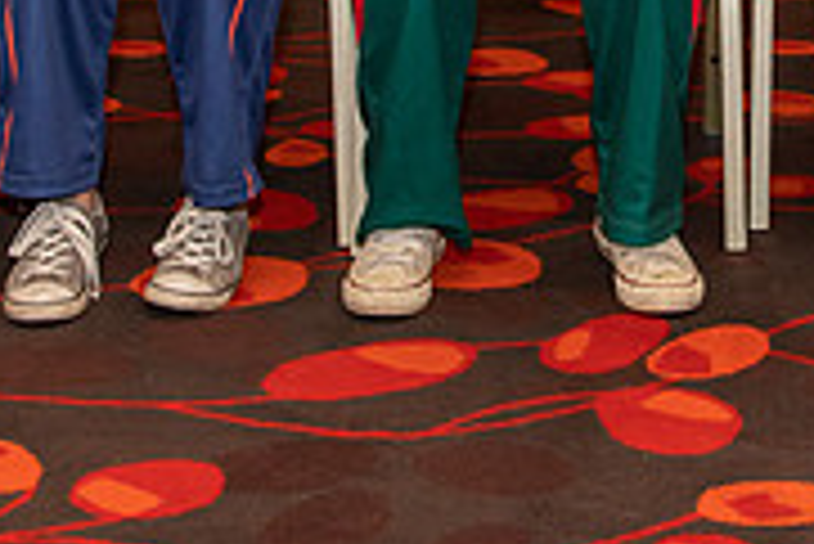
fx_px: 2534
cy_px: -268
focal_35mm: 112
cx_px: 681
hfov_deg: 18.0
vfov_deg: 11.7
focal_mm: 32
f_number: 5.6
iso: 800
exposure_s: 1/60
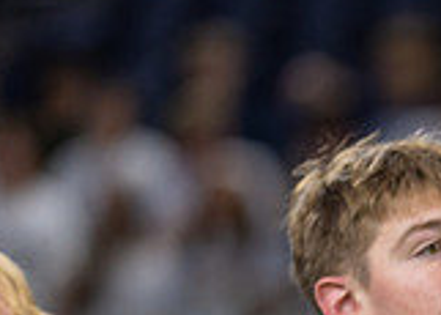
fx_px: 6375
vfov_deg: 2.8
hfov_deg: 3.9
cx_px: 786
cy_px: 531
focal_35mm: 509
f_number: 1.8
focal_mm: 135
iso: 500
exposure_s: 1/400
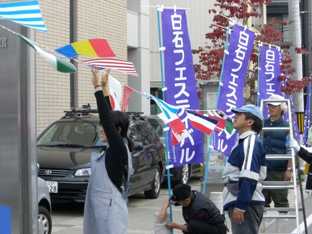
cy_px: 117
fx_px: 1028
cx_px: 156
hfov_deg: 17.3
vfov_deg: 13.0
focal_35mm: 114
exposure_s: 1/125
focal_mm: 18.6
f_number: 5.2
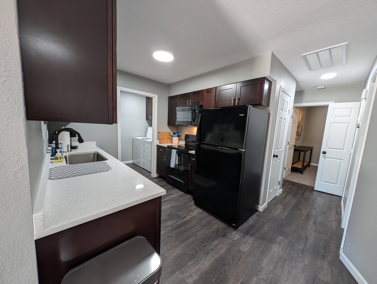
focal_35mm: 12
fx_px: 131
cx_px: 188
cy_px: 142
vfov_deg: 94.6
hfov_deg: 110.5
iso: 123
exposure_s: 1/24
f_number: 1.95
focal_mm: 2.23
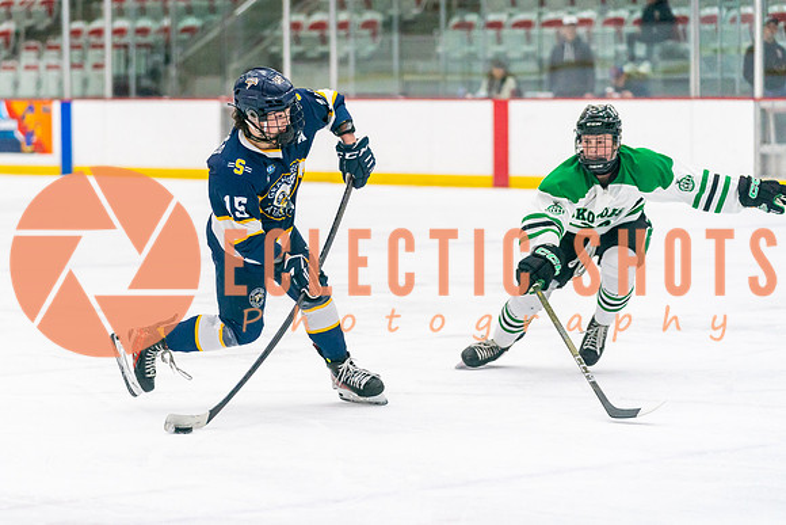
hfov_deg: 14.1
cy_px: 272
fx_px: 3163
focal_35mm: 145
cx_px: 291
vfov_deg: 9.5
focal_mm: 115
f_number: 2.8
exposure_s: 1/1250
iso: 3200
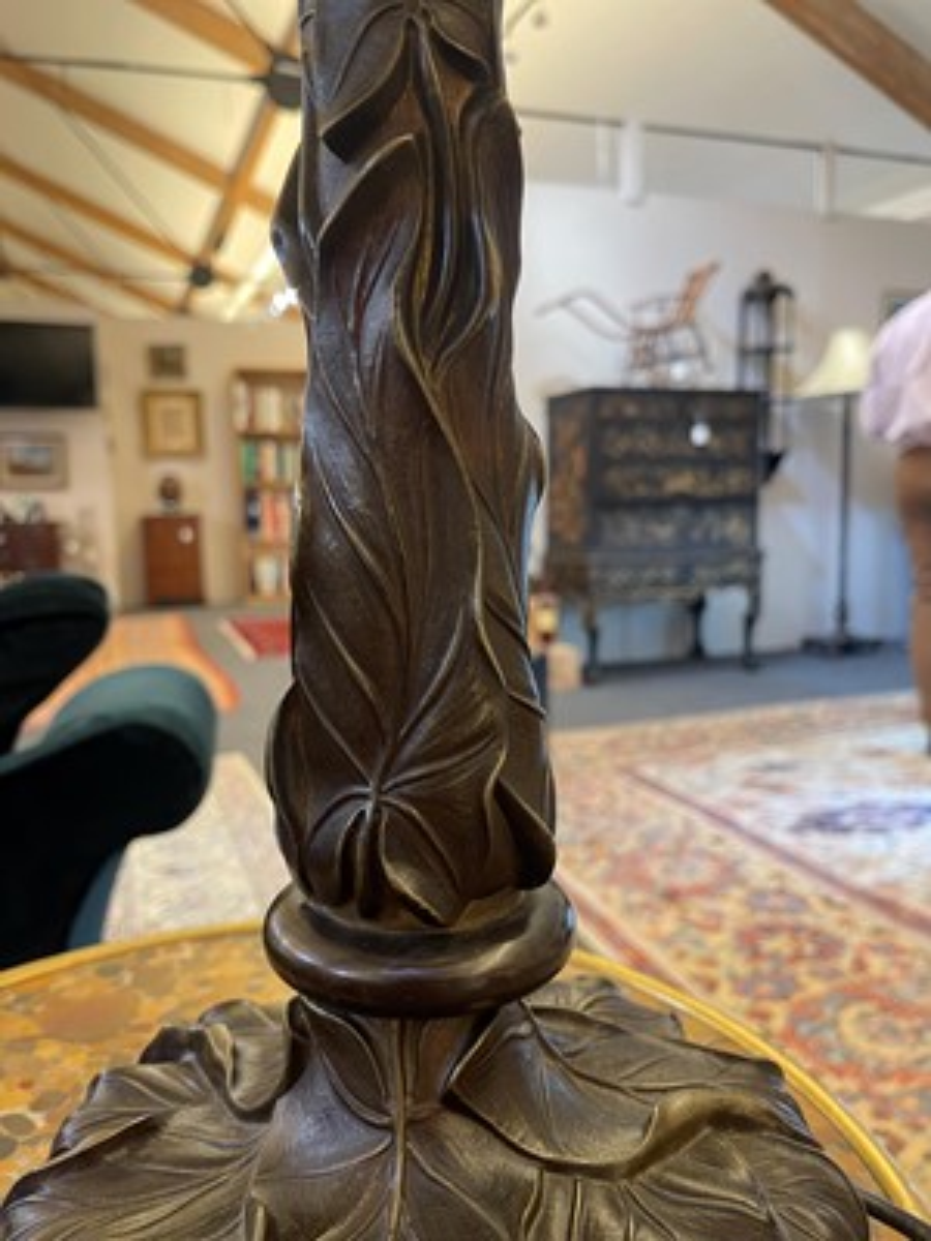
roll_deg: +0.3
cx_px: 466
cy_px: 620
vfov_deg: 69.4
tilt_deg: -7.6
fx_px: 897
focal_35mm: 25
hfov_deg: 54.9
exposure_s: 1/50
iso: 160
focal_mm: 5.1
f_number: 1.6
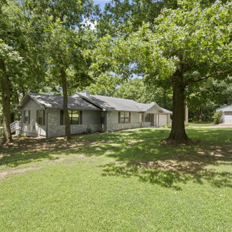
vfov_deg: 70.1
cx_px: 107
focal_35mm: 22
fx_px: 165
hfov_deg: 70.0
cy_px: 114
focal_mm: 16.6
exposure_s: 1/25
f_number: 10
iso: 200
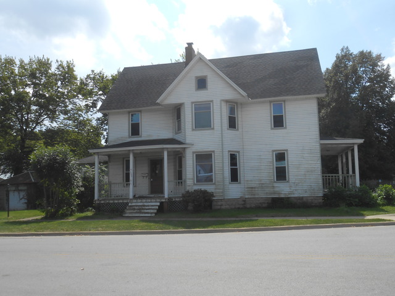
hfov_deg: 54.0
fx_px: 388
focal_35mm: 34
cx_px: 198
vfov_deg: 41.8
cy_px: 148
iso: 80
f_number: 3.9
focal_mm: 6
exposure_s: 1/800
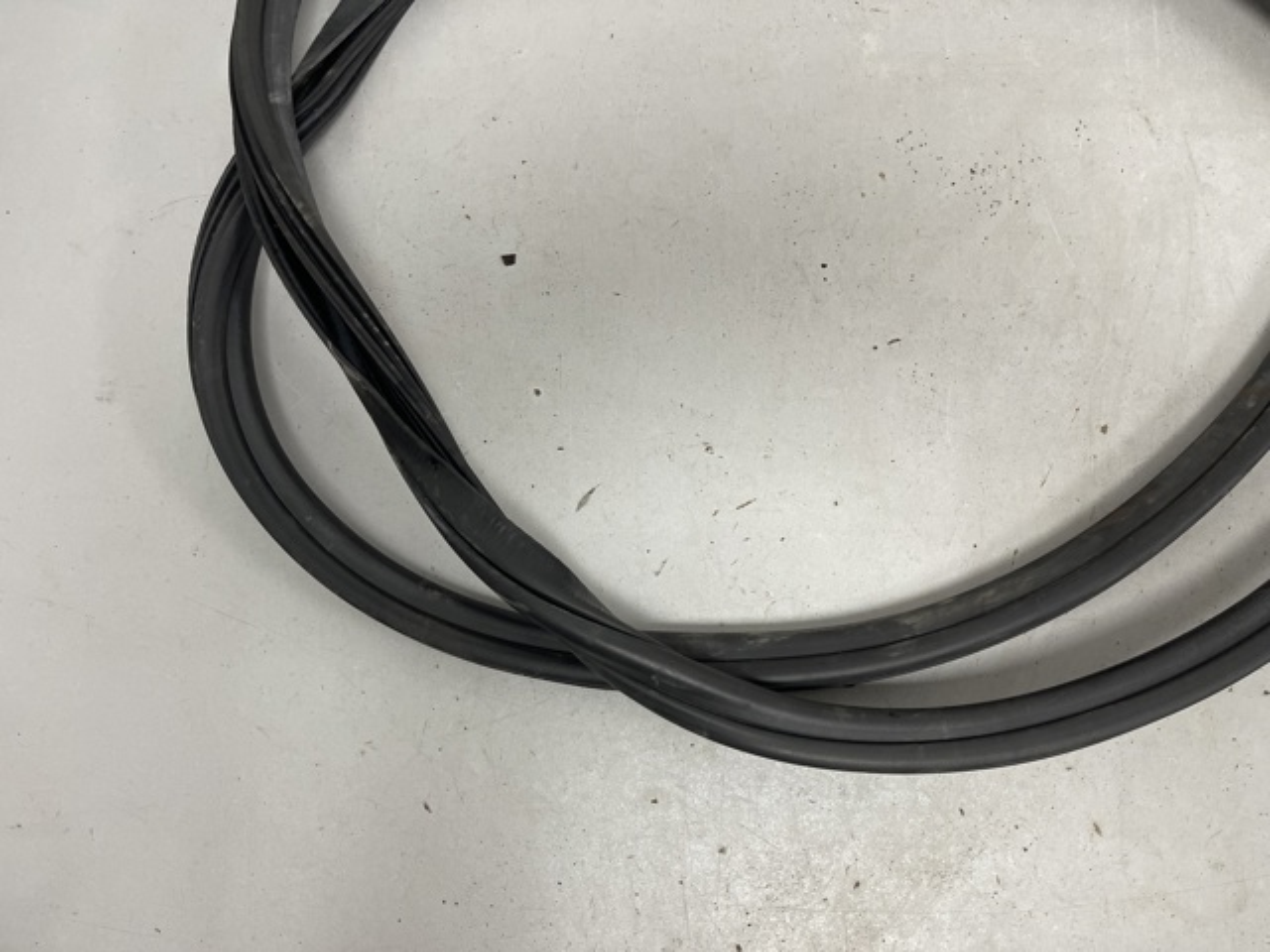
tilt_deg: -76.5
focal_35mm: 25
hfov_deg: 69.4
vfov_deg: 54.9
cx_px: 635
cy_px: 476
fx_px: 917
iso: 125
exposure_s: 1/100
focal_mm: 5.1
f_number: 1.6
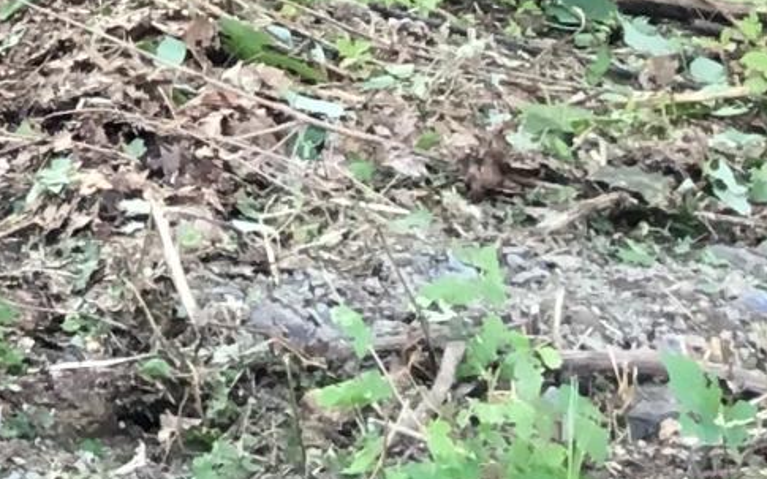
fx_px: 3971
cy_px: -869
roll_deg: +3.0
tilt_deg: -1.8
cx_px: -958
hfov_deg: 9.9
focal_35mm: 190
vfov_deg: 6.4
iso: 32
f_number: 2.2
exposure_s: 1/30
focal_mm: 4.15
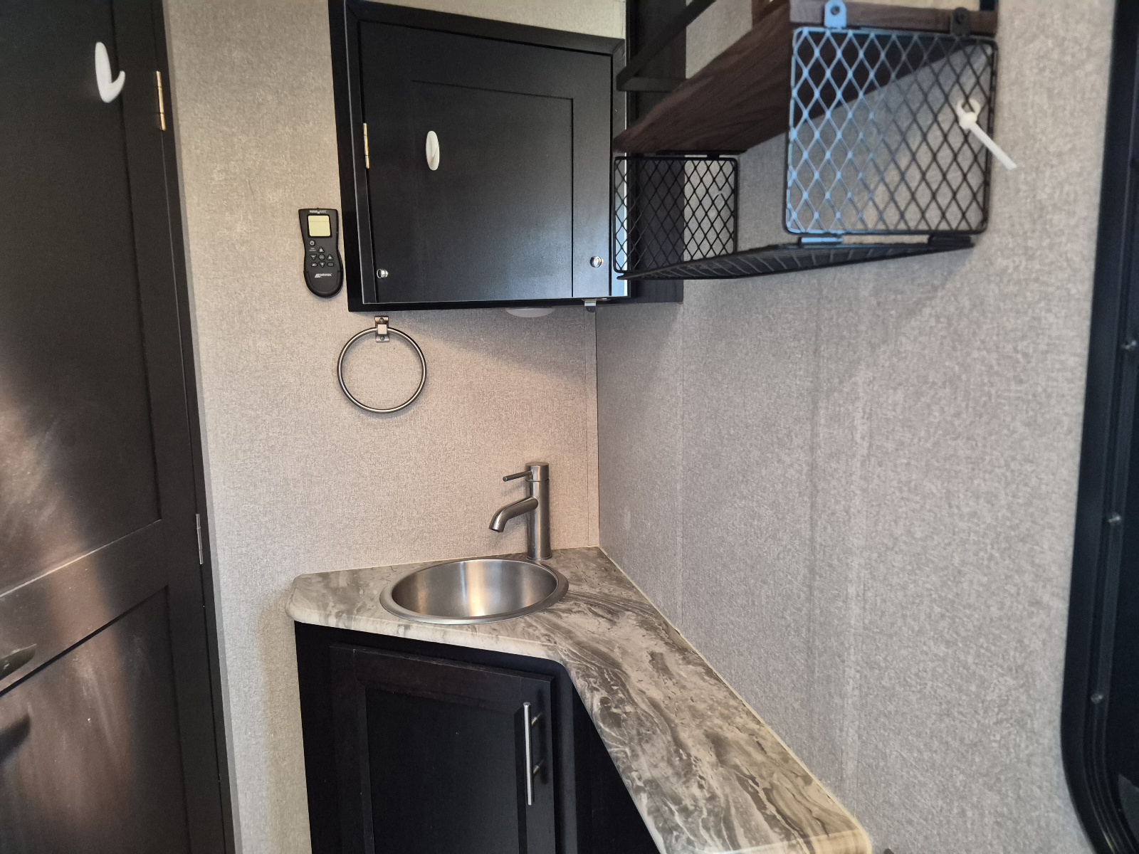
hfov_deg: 73.9
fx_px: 757
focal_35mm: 23
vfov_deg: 58.9
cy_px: 427
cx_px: 570
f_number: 1.8
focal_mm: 5.4
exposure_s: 1/120
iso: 1600
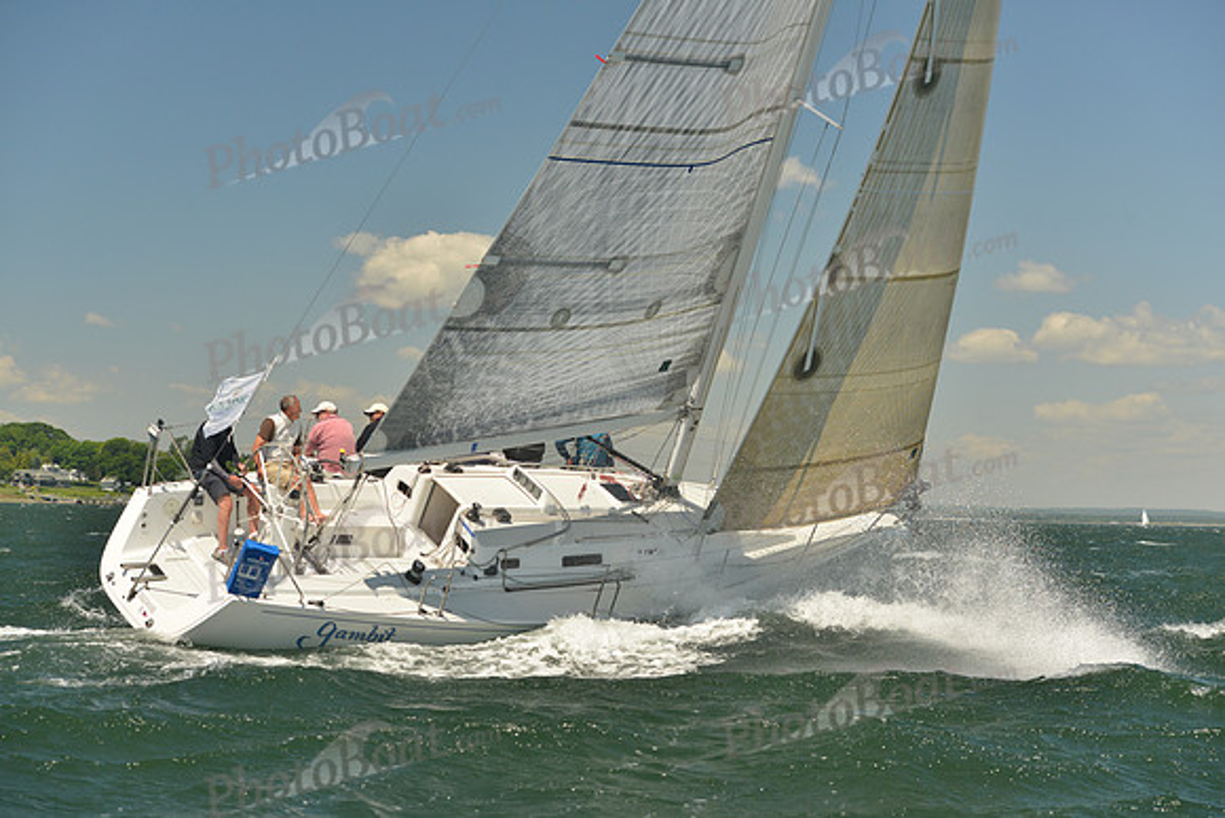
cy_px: 409
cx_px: 612
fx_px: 2382
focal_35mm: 70
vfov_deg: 19.5
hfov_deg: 28.8
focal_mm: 70
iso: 400
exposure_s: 1/800
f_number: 5.6
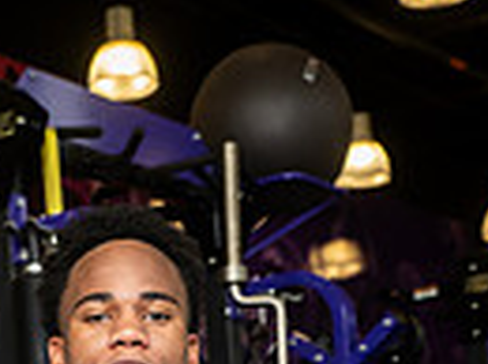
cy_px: 803
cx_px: 143
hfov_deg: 12.3
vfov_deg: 8.6
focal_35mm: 160
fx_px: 2251
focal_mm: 48
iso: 500
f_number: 5.6
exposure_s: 1/250
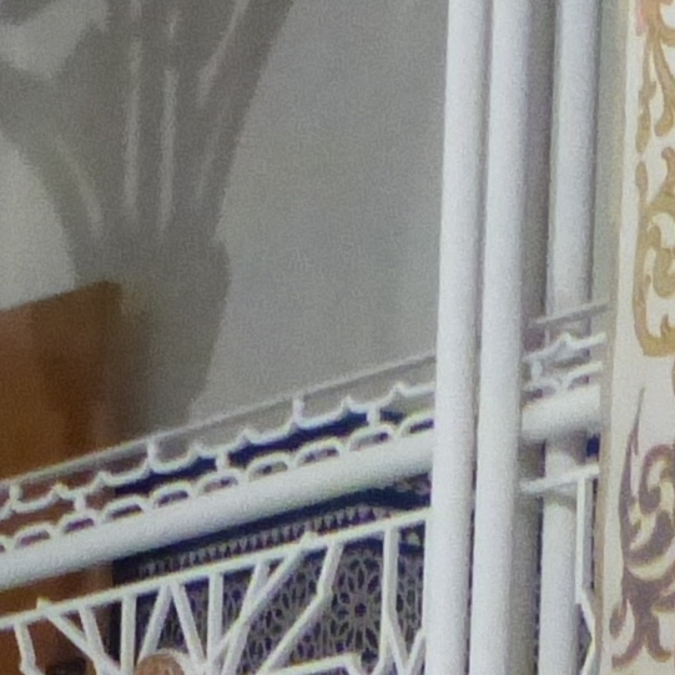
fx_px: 7060
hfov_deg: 5.5
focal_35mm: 320
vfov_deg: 5.2
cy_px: 1818
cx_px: 268
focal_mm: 8.7
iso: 800
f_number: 2.8
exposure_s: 1/50
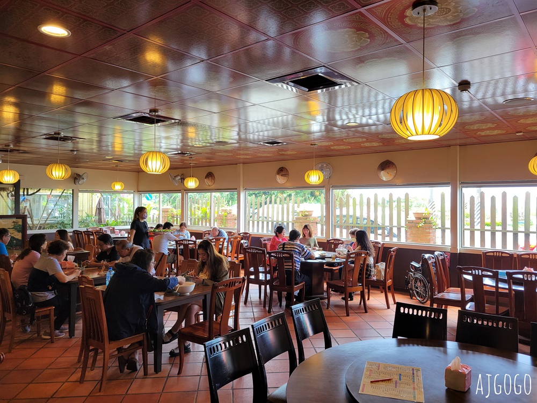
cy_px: 202
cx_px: 268
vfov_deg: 53.1
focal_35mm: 26
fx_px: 403
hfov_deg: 67.3
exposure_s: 1/120
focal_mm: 5.4
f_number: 1.8
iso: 40
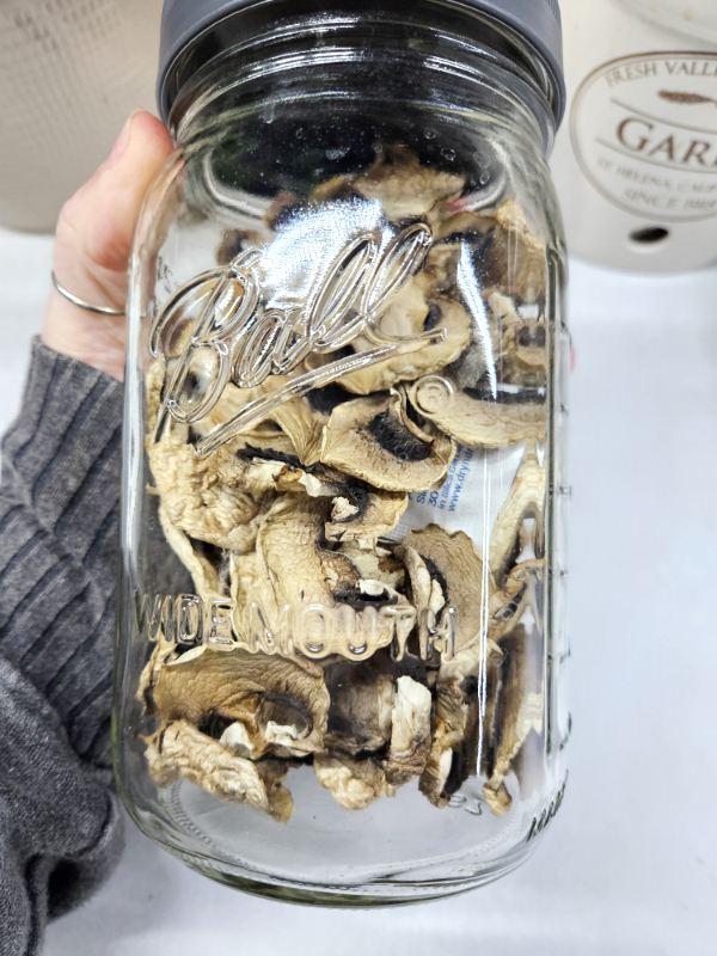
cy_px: 478
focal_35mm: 23
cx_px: 358
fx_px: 635
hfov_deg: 58.9
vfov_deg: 73.9
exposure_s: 1/120
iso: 200
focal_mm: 5.4
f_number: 1.8
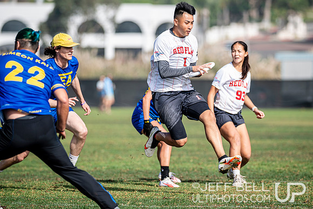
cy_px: 110
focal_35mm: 254
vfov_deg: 5.4
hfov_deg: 8.1
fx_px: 2210
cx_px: 171
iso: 100
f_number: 3.2
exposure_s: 1/1250
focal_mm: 210
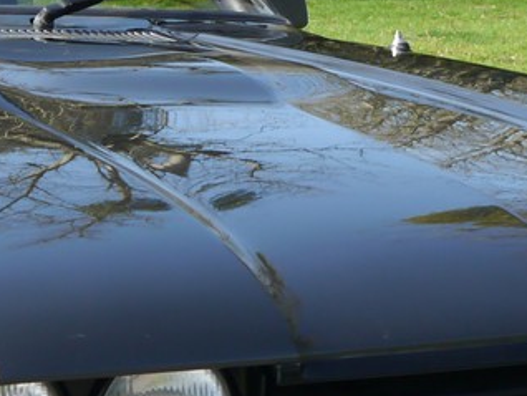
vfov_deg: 9.2
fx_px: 2453
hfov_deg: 12.2
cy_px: 240
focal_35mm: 161
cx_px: 152
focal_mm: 16
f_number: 4.5
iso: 160
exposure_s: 1/125
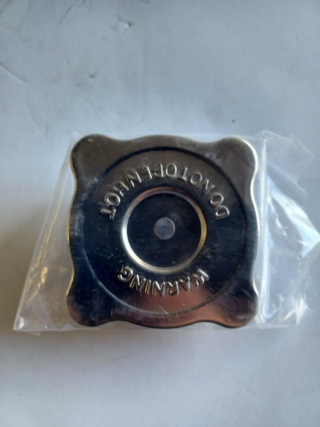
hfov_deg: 54.9
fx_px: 308
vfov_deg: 69.4
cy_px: 214
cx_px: 160
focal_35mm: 25
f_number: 1.8
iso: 80
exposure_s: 1/49
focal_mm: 4.6
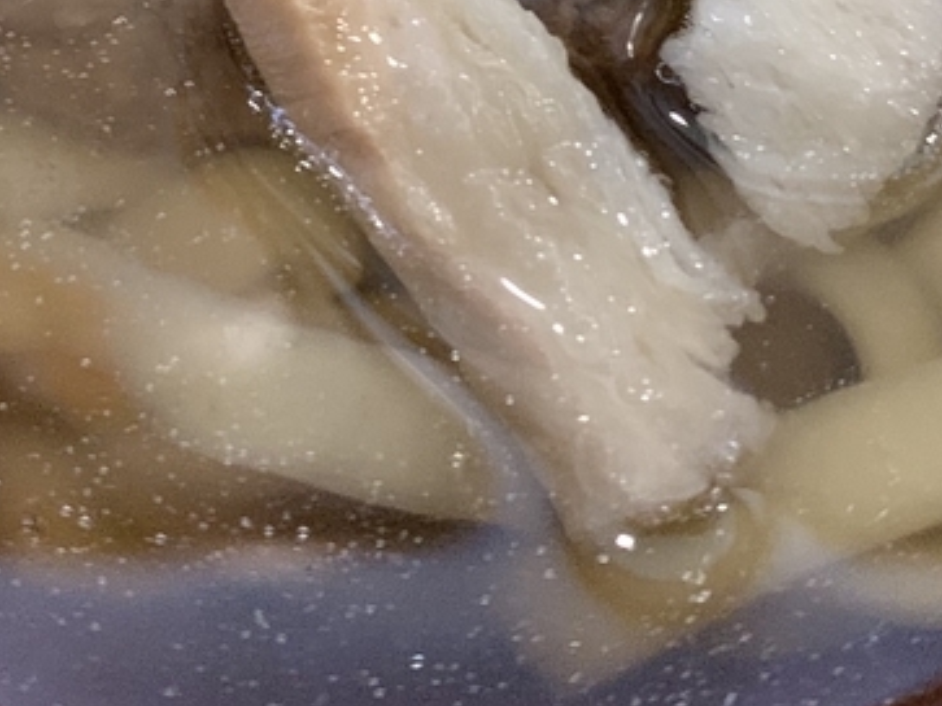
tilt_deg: -54.5
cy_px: -337
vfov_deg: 15.8
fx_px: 2340
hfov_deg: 22.7
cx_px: 381
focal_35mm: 86
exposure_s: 1/35
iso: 400
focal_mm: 4.25
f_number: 1.8
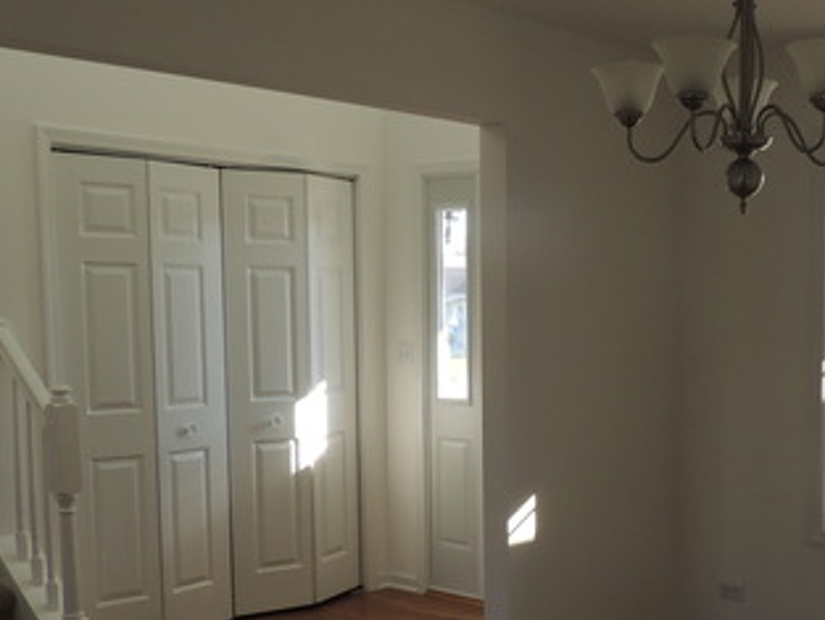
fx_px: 1168
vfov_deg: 29.4
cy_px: 427
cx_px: 627
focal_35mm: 49
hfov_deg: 37.8
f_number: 3
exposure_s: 1/125
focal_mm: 4.3
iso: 100
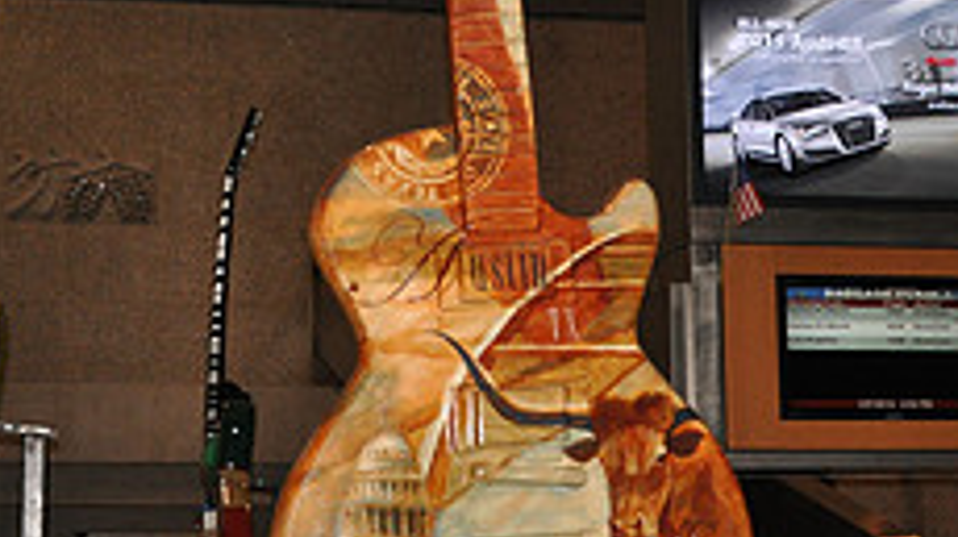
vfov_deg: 13.8
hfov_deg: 24.5
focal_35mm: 87
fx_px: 2208
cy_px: 160
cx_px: 496
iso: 800
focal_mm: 22
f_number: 3.8
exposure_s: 1/60
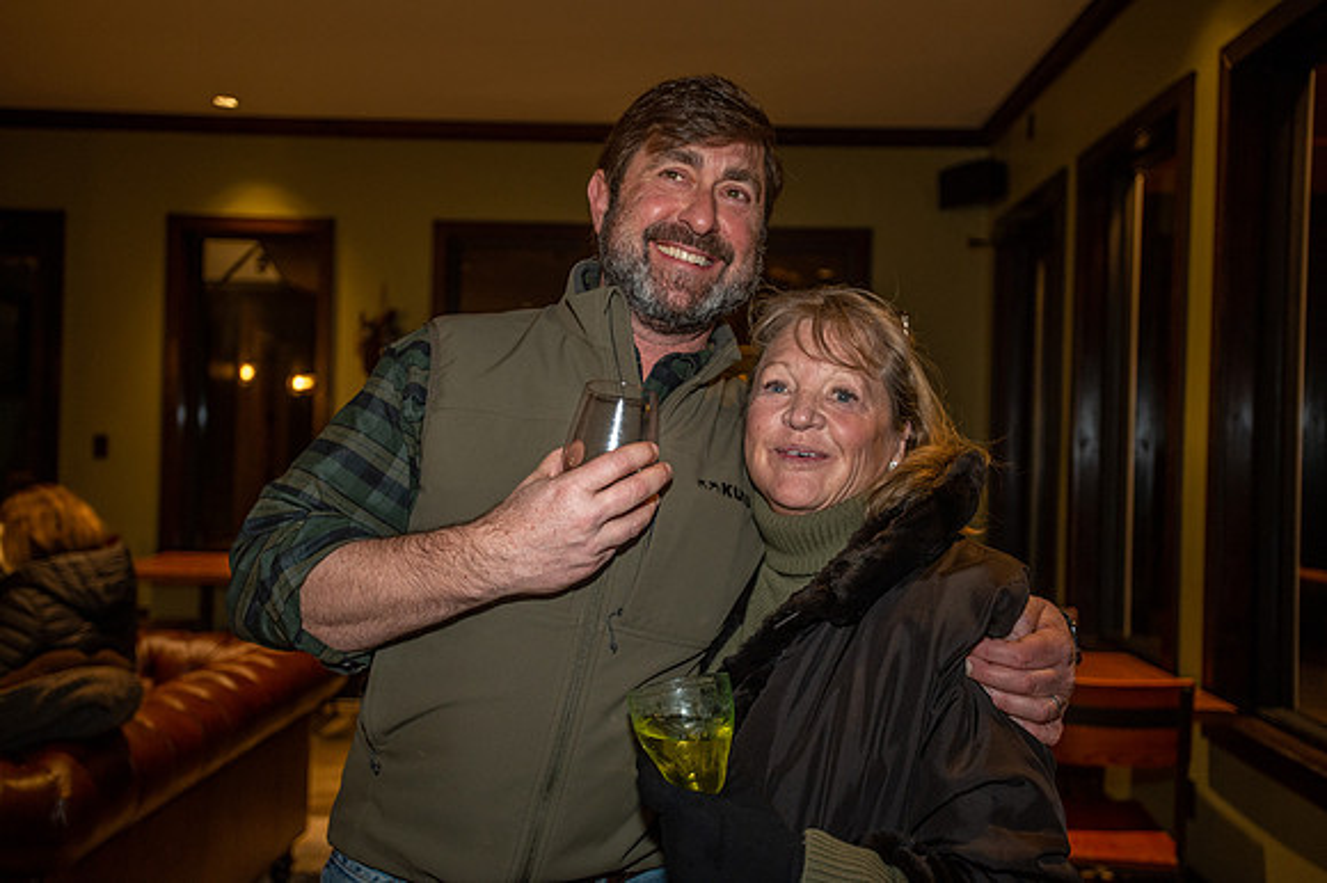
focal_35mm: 32
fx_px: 1179
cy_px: 442
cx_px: 664
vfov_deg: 41.1
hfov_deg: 58.7
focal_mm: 32
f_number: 3.2
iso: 2000
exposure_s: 1/125
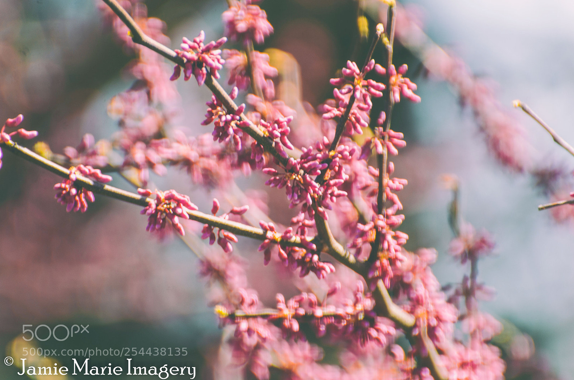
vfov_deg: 3.0
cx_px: 287
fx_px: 7159
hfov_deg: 4.6
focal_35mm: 450
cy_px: 190
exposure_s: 1/80
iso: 100
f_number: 6.3
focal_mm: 300
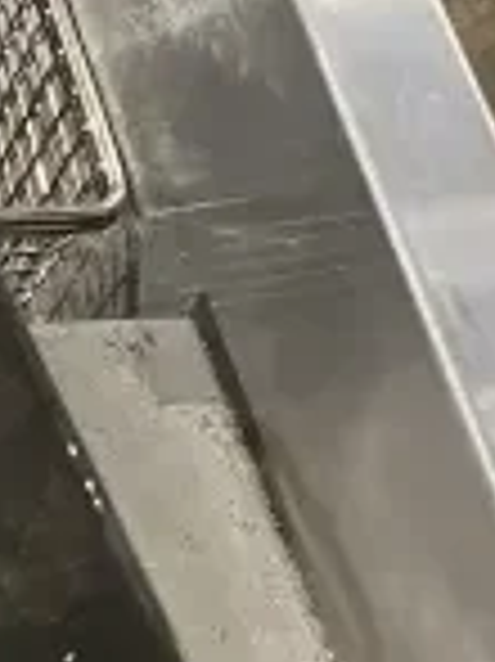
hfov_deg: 8.9
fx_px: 2750
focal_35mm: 144
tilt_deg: -49.2
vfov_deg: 12.9
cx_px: -828
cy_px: -354
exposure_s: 1/60
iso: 250
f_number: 1.8
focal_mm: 4.25
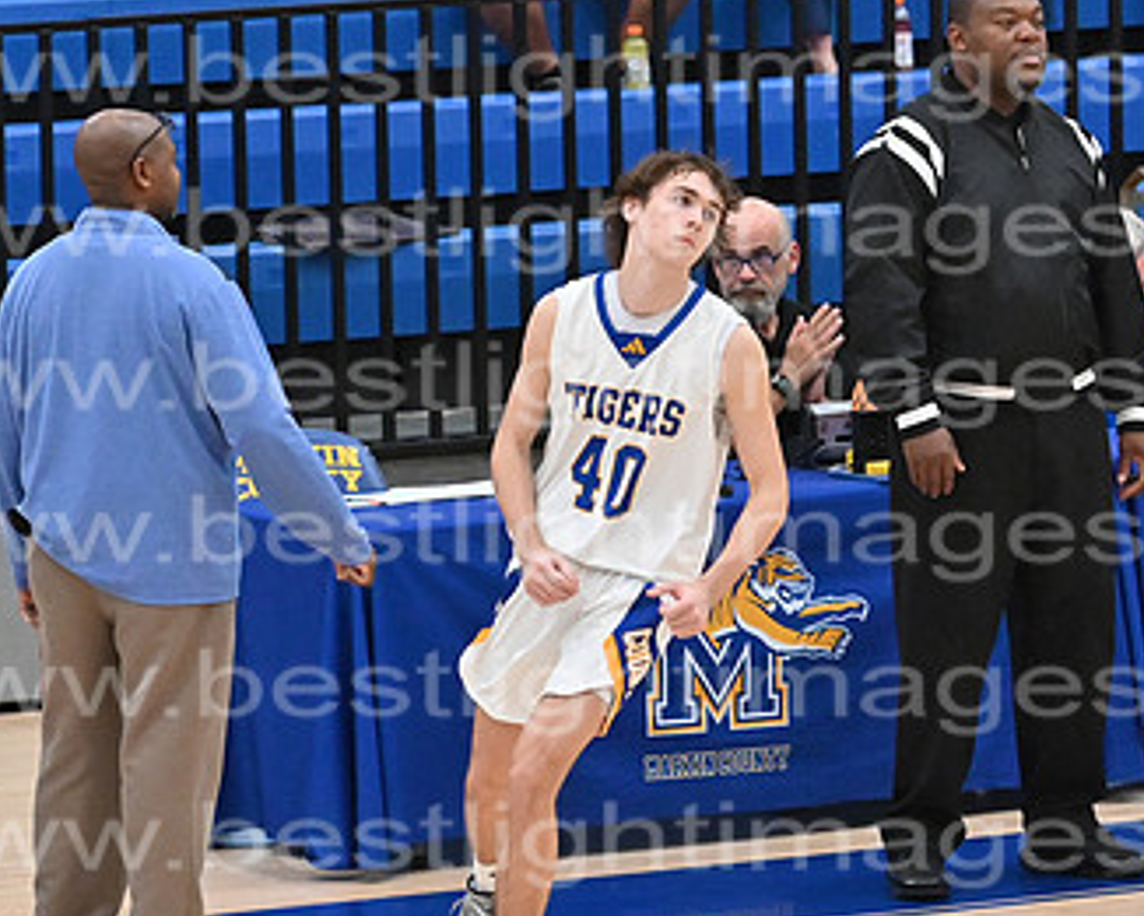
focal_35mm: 326
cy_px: 462
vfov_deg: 4.8
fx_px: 11041
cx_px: 656
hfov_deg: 5.9
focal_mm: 130
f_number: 4
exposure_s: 1/800
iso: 6400
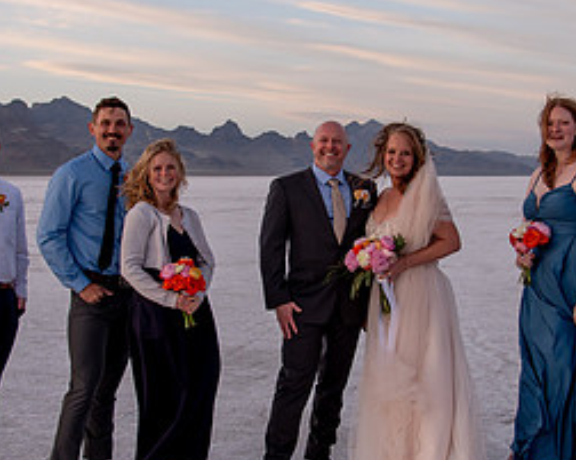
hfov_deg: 28.7
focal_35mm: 66
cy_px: 225
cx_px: 310
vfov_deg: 23.1
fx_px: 1124
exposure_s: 1/200
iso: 200
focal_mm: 24
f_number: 4
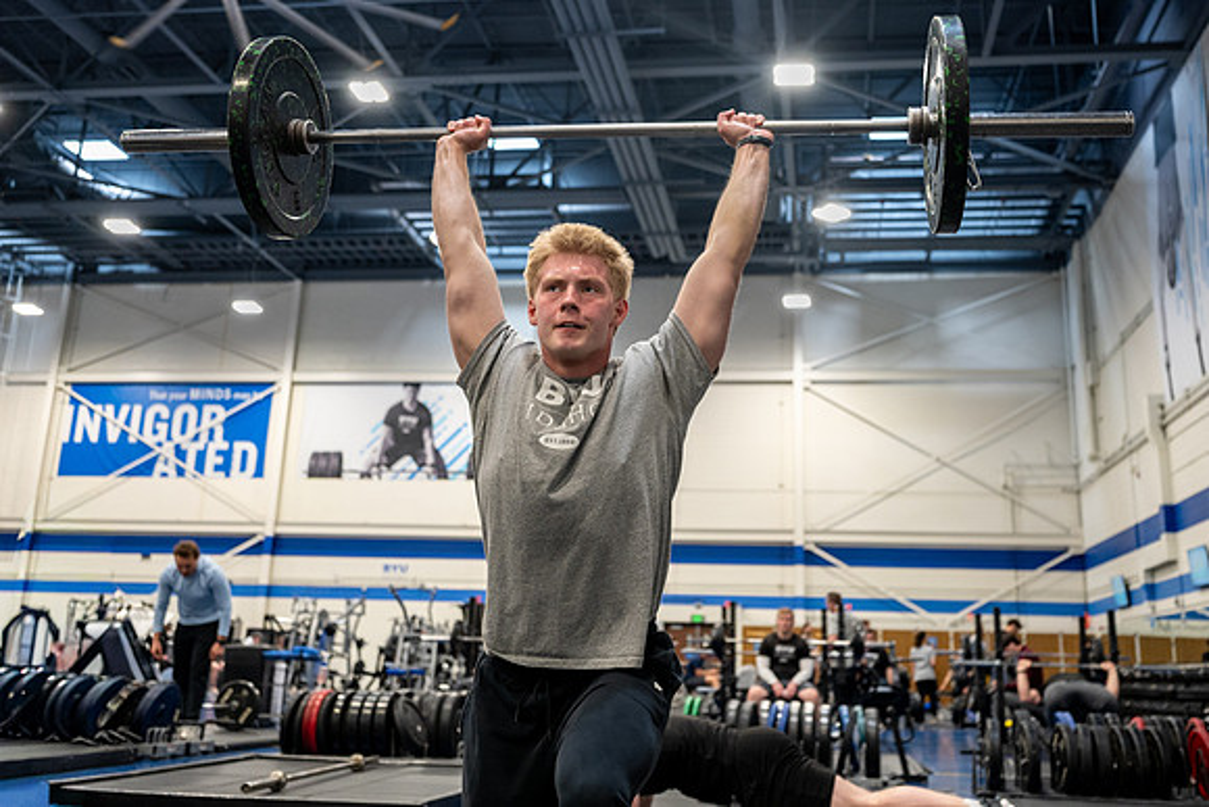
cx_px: 645
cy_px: 302
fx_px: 1240
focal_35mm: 37
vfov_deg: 35.8
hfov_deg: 51.9
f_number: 2.8
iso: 1000
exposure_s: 1/80
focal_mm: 29.5
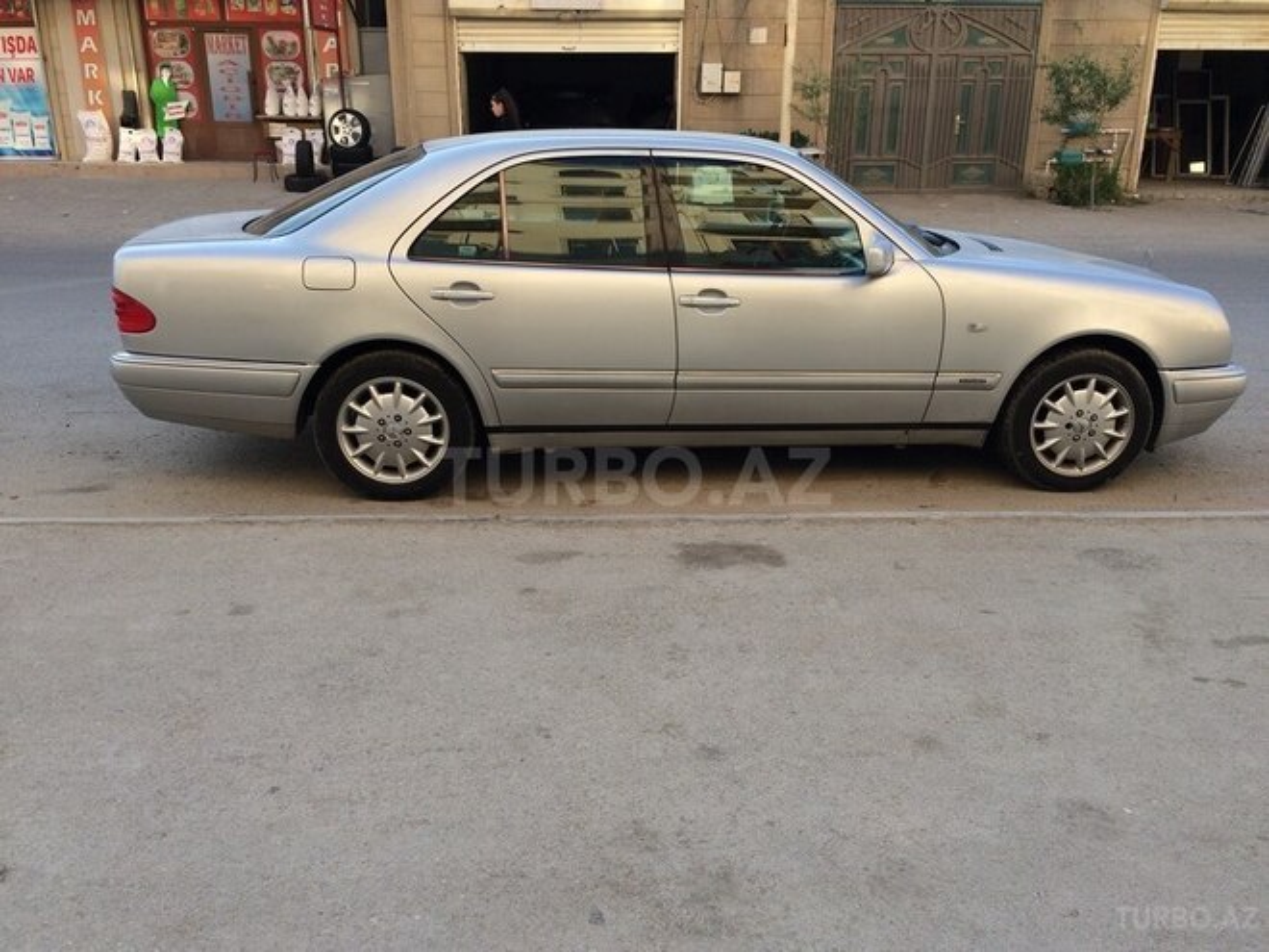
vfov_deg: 48.2
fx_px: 1063
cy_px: 476
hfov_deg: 61.7
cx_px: 634
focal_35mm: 29
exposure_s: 1/297
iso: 32
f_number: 2.2
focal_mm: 4.15
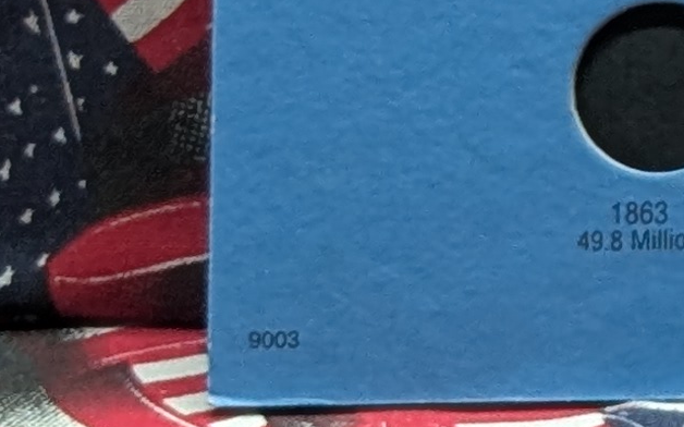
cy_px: -361
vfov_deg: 3.9
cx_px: 2200
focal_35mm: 338
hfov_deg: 5.7
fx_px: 6298
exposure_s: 1/44.4
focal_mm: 6.9
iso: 38
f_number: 1.68
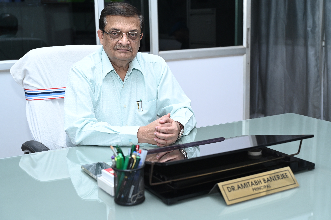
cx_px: 166
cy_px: 110
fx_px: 423
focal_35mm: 46
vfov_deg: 29.2
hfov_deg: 42.8
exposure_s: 1/200
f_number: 4
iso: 1000
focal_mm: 46
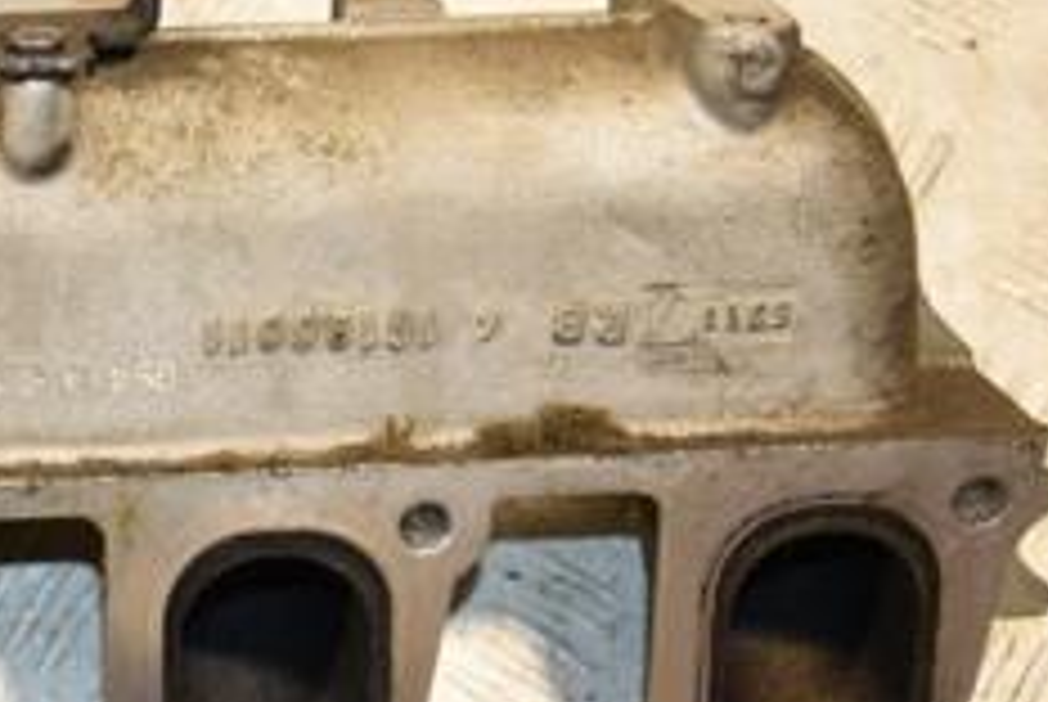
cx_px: -193
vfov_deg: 12.7
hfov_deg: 18.0
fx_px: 3148
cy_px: 234
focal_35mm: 108
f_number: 5.6
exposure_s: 1/200
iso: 800
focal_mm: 28
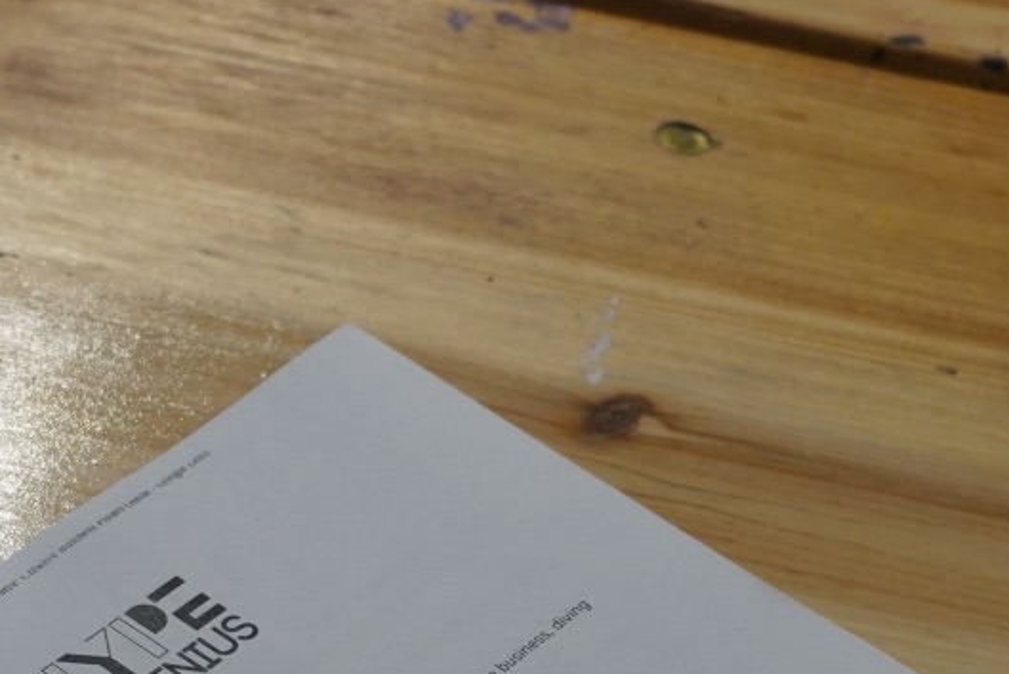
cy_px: 748
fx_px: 4766
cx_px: 500
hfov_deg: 12.1
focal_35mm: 170
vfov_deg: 8.0
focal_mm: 60
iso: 3200
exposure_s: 1/250
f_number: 5.6
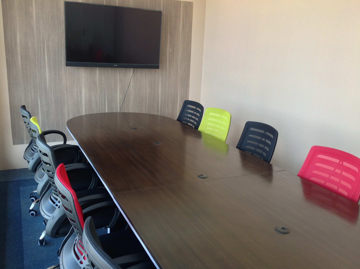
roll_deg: -3.1
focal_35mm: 35
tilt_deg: -10.5
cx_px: 180
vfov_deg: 40.6
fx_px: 363
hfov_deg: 52.7
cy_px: 134
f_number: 2.4
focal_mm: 4.28
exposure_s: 1/60
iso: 80
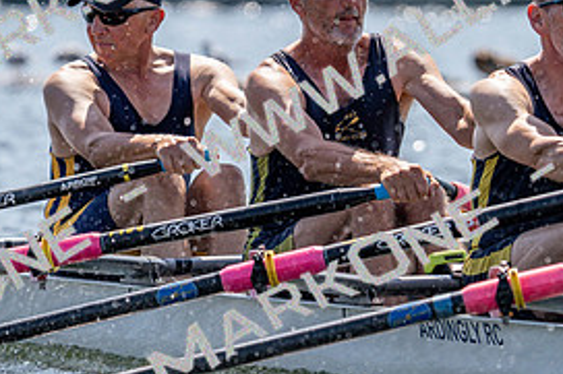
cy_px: 183
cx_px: 437
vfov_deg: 2.0
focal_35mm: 672
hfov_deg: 3.1
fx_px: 10503
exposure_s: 1/2000
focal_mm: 315
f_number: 6.3
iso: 320
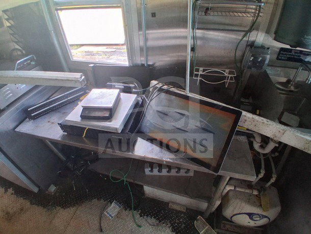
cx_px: 156
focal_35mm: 17
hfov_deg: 91.0
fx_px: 153
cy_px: 117
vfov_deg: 74.8
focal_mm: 1.4
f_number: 2.2
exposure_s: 1/40
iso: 400
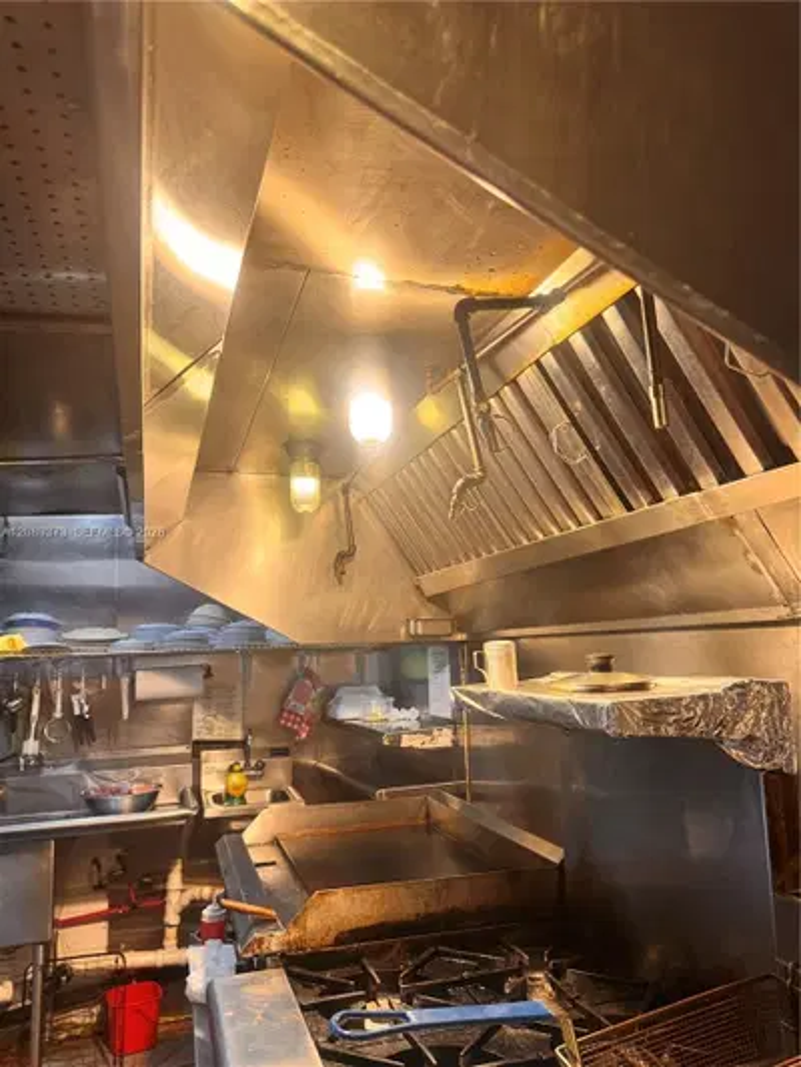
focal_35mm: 24
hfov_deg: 56.8
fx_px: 740
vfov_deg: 71.6
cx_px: 400
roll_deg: +1.9
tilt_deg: +9.4
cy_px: 534
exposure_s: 1/60
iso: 160
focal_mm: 6.76
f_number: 1.78
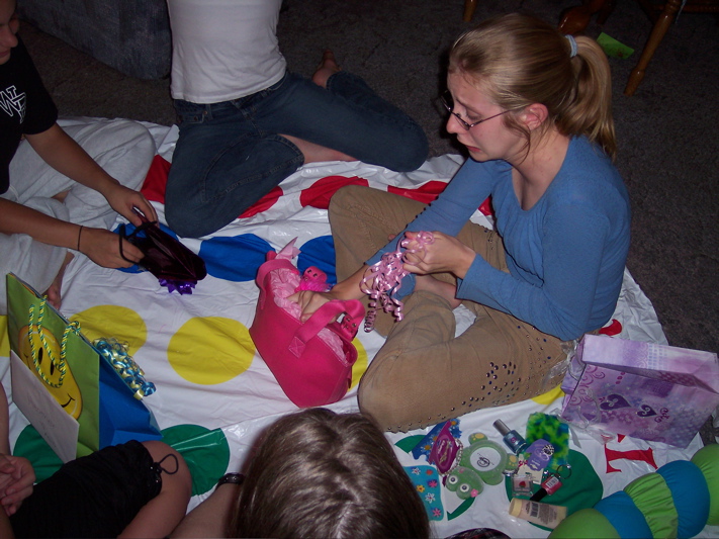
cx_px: 360
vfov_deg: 37.7
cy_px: 270
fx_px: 789
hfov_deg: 49.0
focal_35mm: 38
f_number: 2.8
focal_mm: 8
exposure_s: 1/30
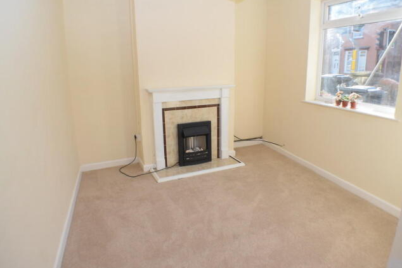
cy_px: 132
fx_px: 346
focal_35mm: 31
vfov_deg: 42.3
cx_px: 197
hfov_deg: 60.3
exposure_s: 1/200
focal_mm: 20
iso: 400
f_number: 7.1
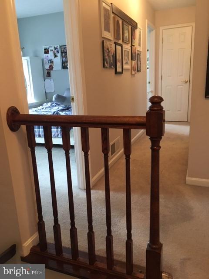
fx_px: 233
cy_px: 140
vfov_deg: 61.7
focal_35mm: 29
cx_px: 104
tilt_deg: -14.5
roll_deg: +3.3
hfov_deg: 48.2
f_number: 2.2
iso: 200
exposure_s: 1/30
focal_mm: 4.15
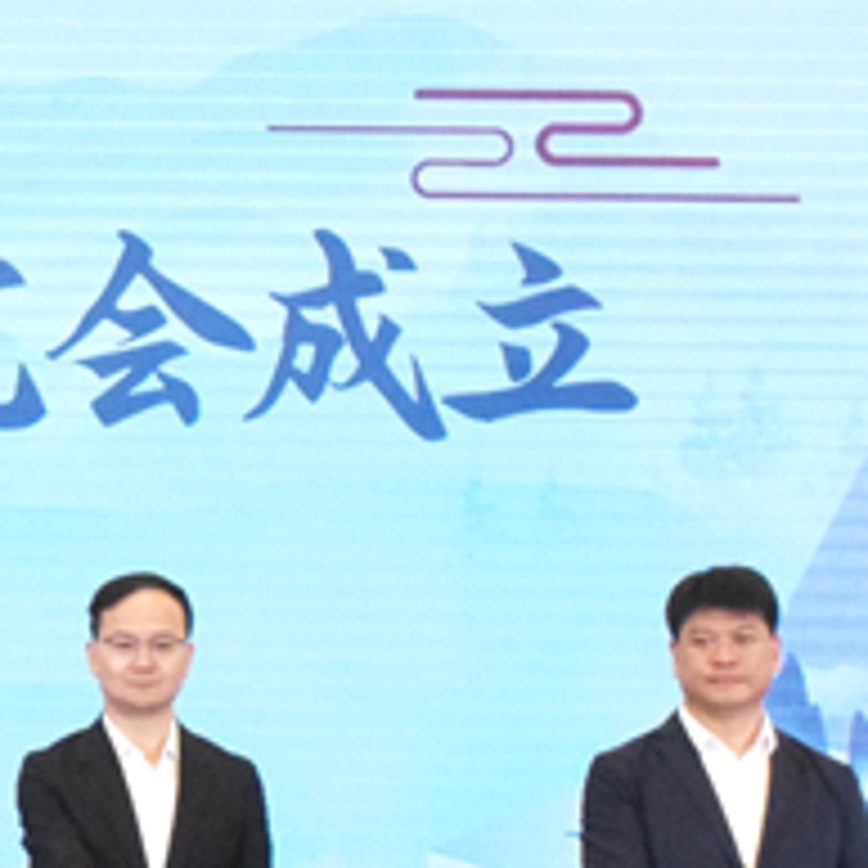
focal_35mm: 143
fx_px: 4050
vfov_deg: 12.2
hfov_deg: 12.0
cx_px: -148
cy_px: 762
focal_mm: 27
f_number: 18
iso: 3200
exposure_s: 1/125
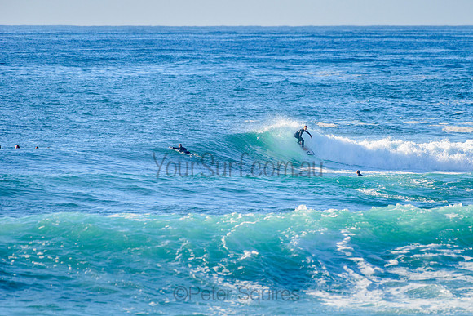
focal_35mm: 613
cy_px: 135
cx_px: 290
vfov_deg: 2.2
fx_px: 8058
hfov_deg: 3.4
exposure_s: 1/2000
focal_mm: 500
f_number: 5.6
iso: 320
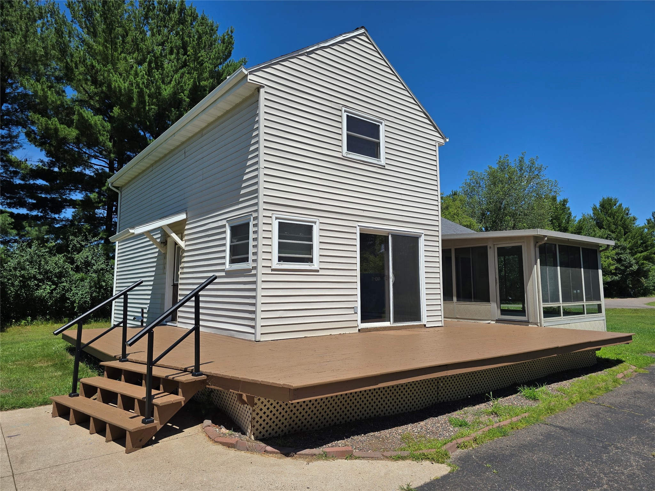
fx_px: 435
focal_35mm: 23
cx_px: 328
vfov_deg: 58.9
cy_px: 246
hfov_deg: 73.9
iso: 12
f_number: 1.7
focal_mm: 6.3
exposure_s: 1/960
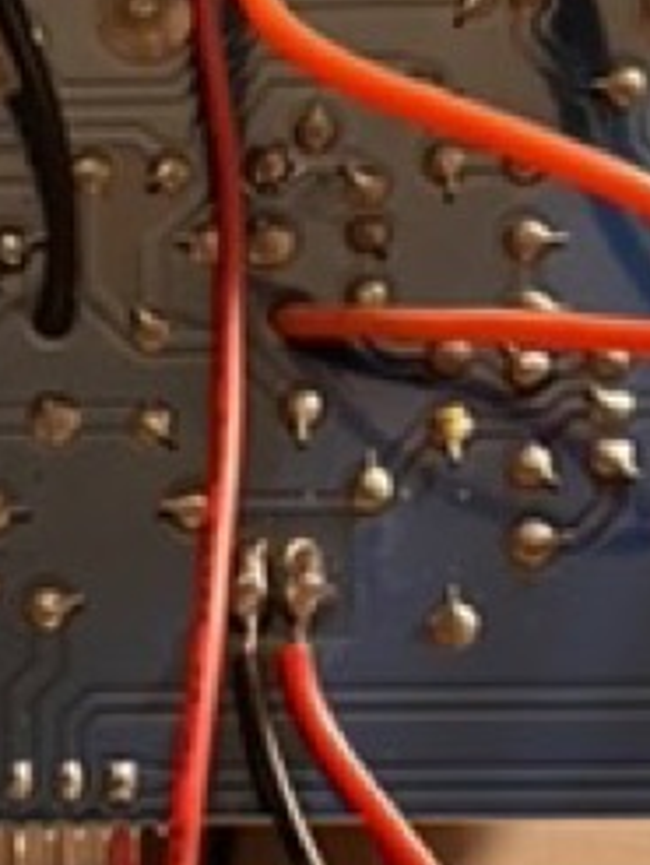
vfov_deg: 11.7
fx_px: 4224
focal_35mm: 169
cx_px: -123
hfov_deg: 8.7
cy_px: 643
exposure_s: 1/50
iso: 250
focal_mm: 5.1
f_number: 1.6
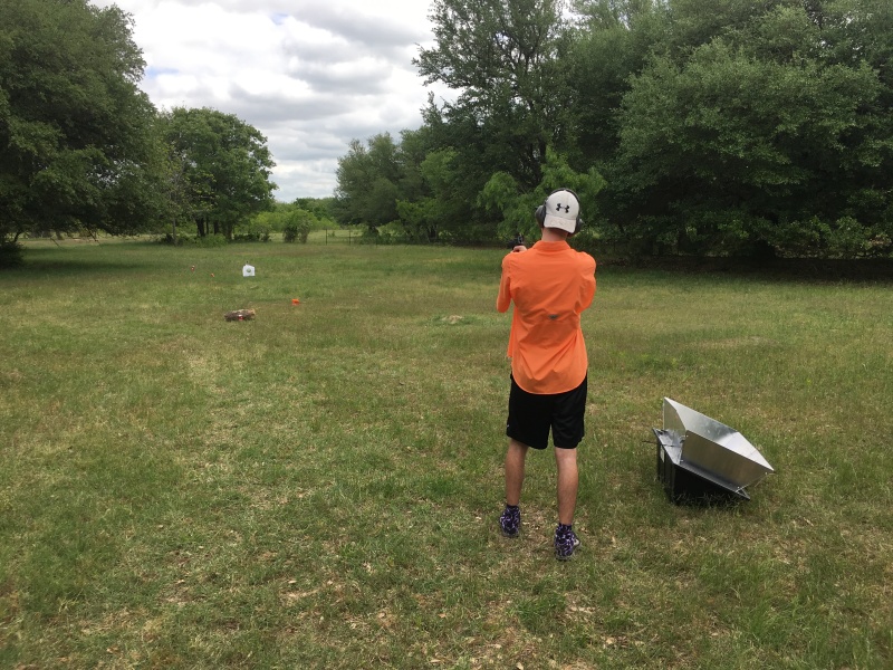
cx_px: 446
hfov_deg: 61.7
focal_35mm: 29
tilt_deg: -9.5
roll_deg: +1.7
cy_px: 335
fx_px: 748
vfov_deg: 48.2
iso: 25
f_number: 2.2
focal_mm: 4.15
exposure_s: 1/855
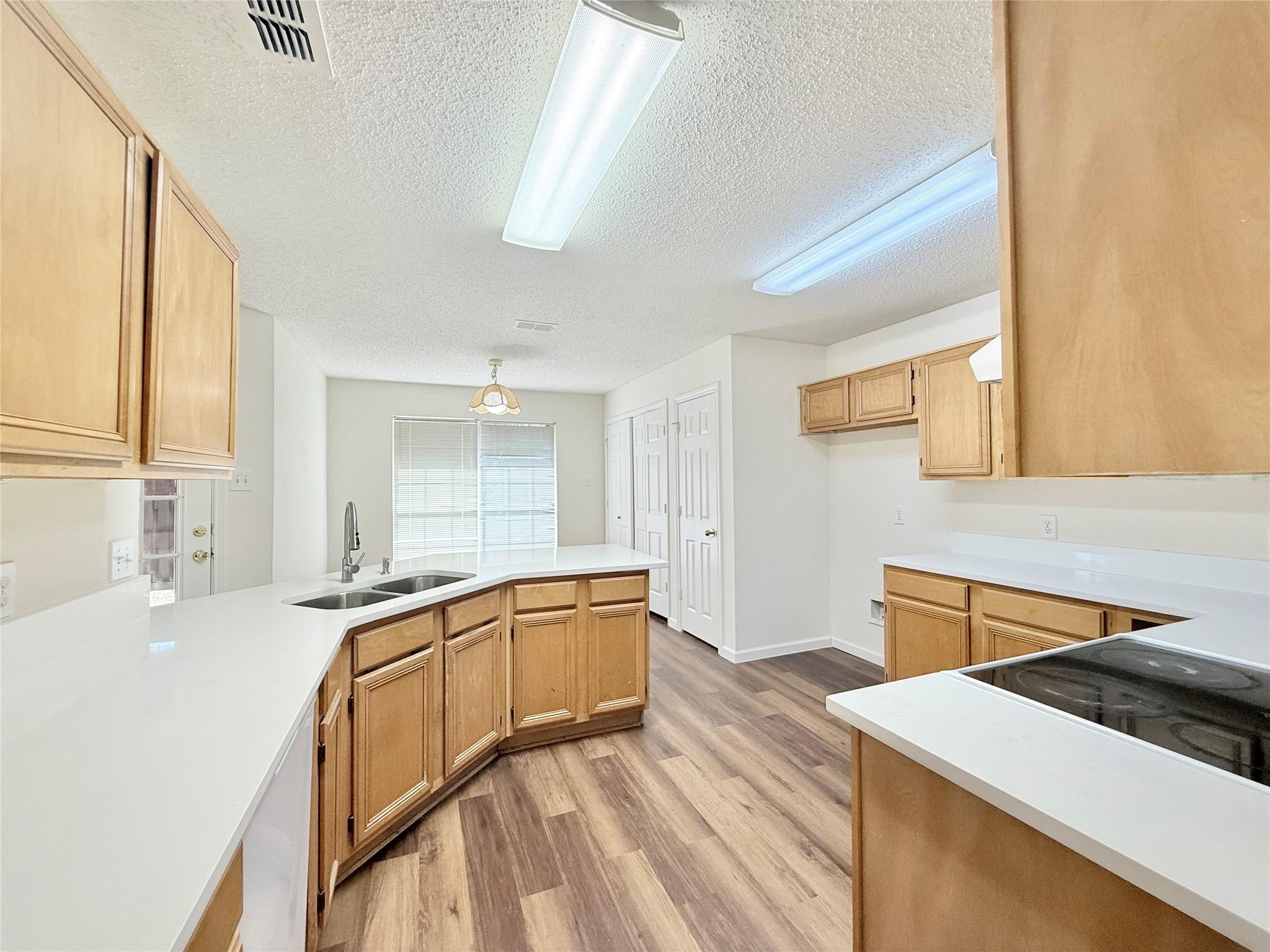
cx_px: 635
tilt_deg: +0.9
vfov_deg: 85.7
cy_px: 476
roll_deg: +0.3
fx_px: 514
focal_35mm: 14
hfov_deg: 102.1
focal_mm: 2.22
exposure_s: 1/120
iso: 100
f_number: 2.2
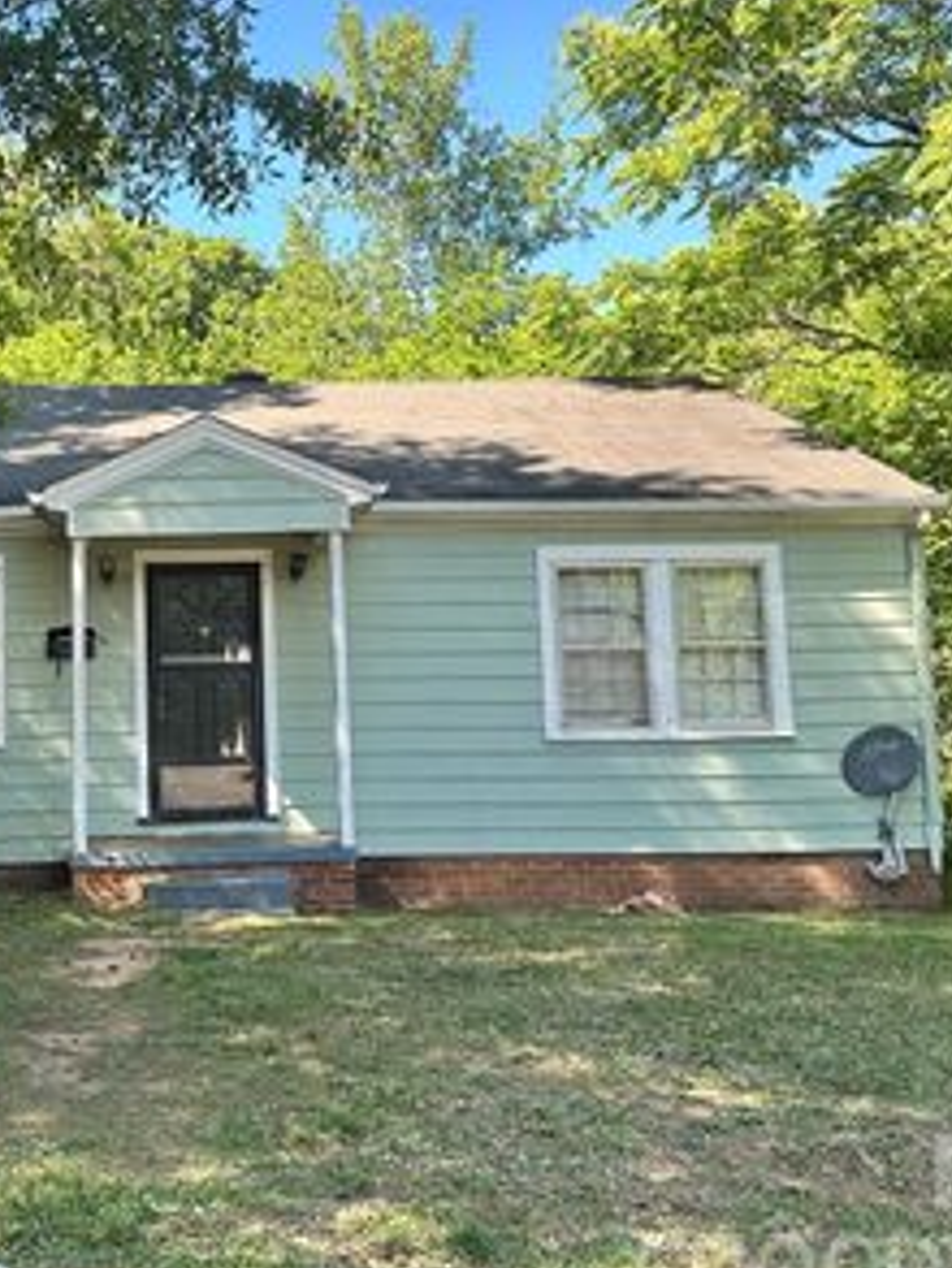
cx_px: 190
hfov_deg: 34.1
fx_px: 1502
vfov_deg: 45.6
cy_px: 530
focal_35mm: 41
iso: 80
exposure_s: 1/767
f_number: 1.78
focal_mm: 6.86
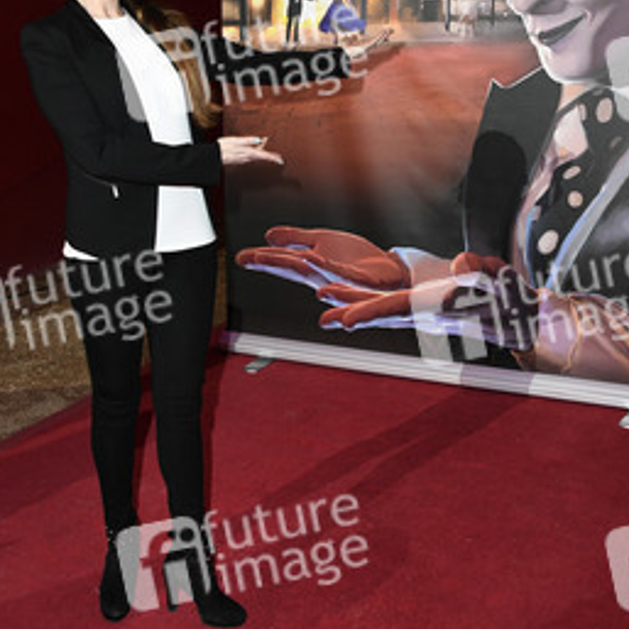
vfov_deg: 44.0
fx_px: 761
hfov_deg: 44.9
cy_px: 186
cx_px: 313
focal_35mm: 37
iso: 3200
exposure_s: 1/125
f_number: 6.3
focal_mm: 28
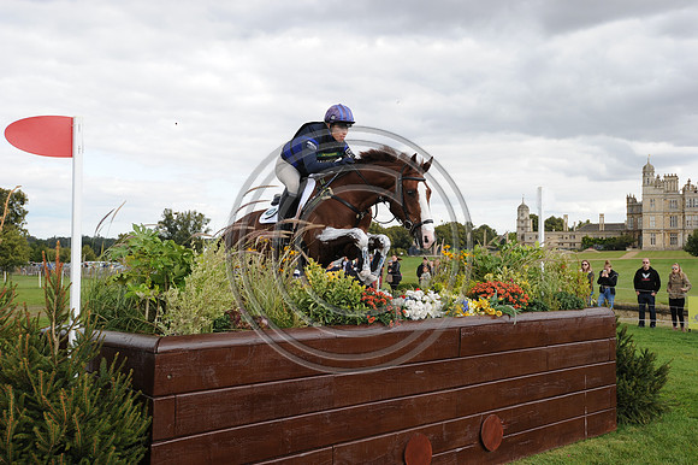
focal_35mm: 35
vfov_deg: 37.8
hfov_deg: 54.5
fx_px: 678
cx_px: 349
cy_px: 232
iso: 800
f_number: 7.1
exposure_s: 1/1000
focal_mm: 35
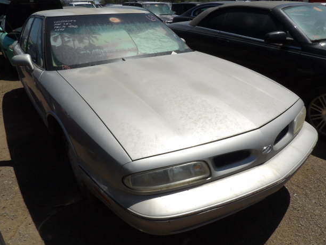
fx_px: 236
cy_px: 123
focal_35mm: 25
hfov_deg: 69.4
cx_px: 166
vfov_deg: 54.9
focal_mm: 4.3
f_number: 7.4
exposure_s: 1/760
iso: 100
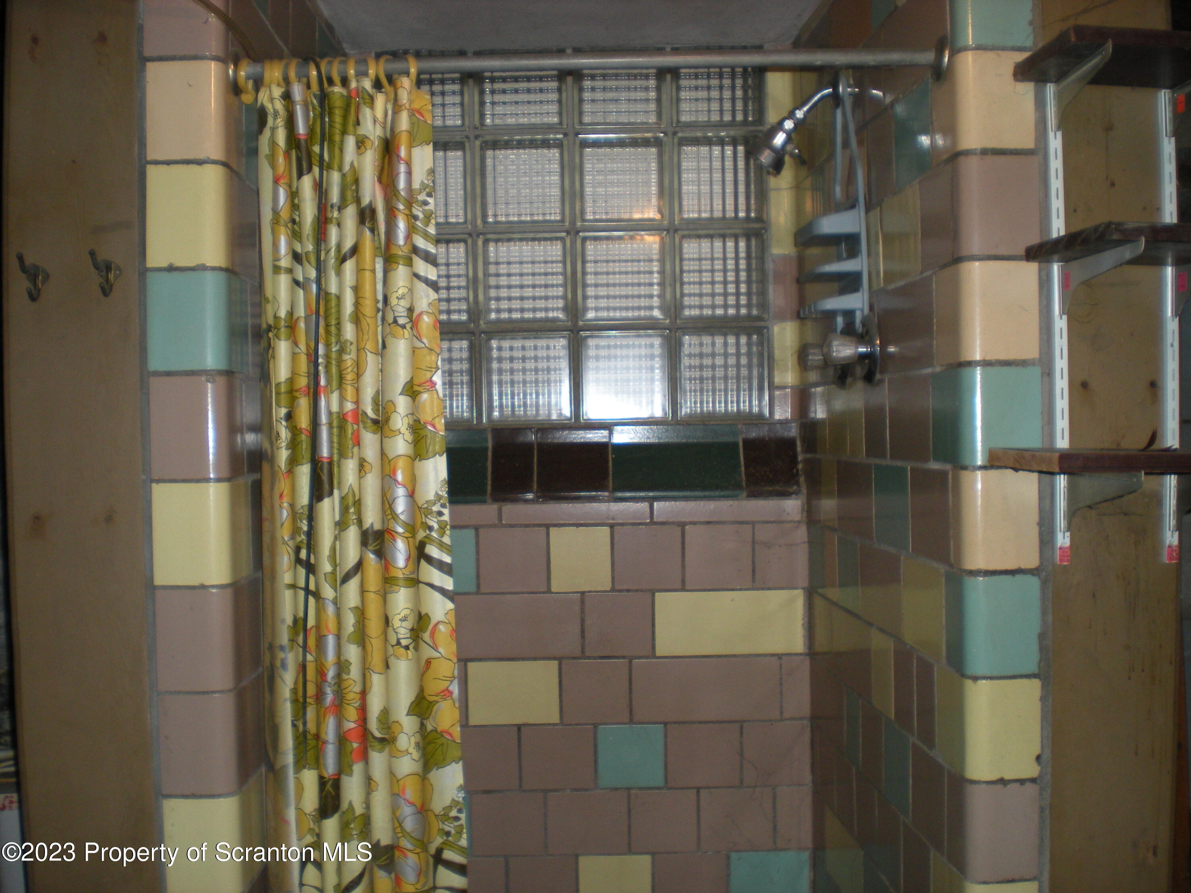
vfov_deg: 37.7
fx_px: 1307
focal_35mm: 38
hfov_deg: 49.0
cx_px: 596
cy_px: 446
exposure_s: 1/60
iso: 116
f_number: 3.1
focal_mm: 6.3
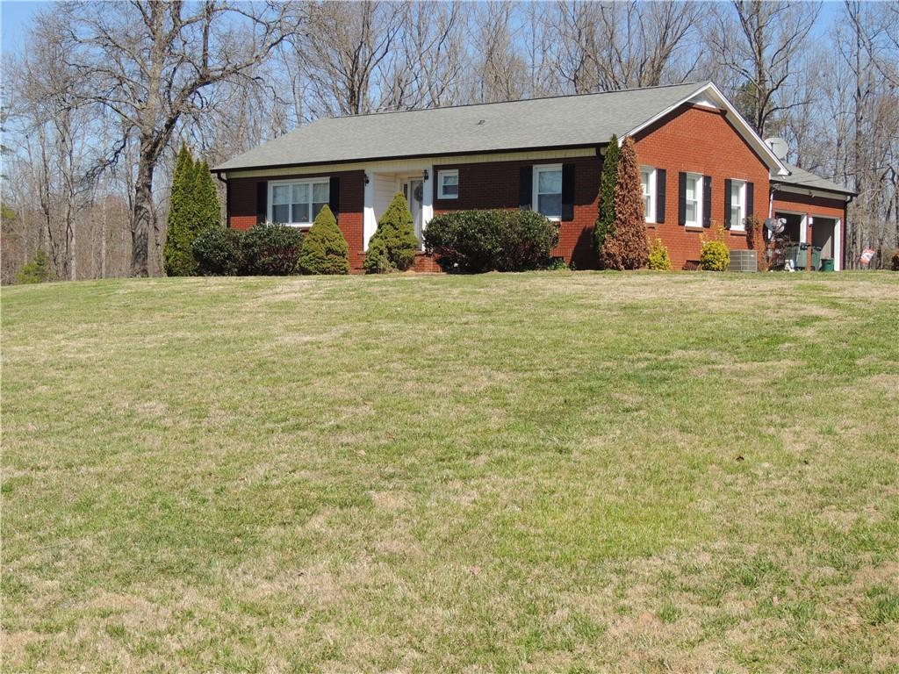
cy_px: 337
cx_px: 450
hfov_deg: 38.2
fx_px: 1299
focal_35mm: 50
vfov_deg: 29.1
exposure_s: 1/800
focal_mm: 8.9
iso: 100
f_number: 3.6
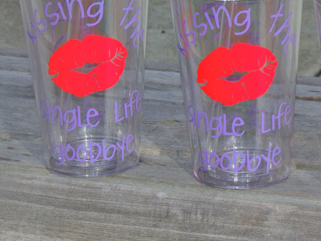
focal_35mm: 358
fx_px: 3320
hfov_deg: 5.5
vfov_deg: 4.1
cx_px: 319
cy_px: 25
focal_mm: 30.3
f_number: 8
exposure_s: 1/160
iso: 140
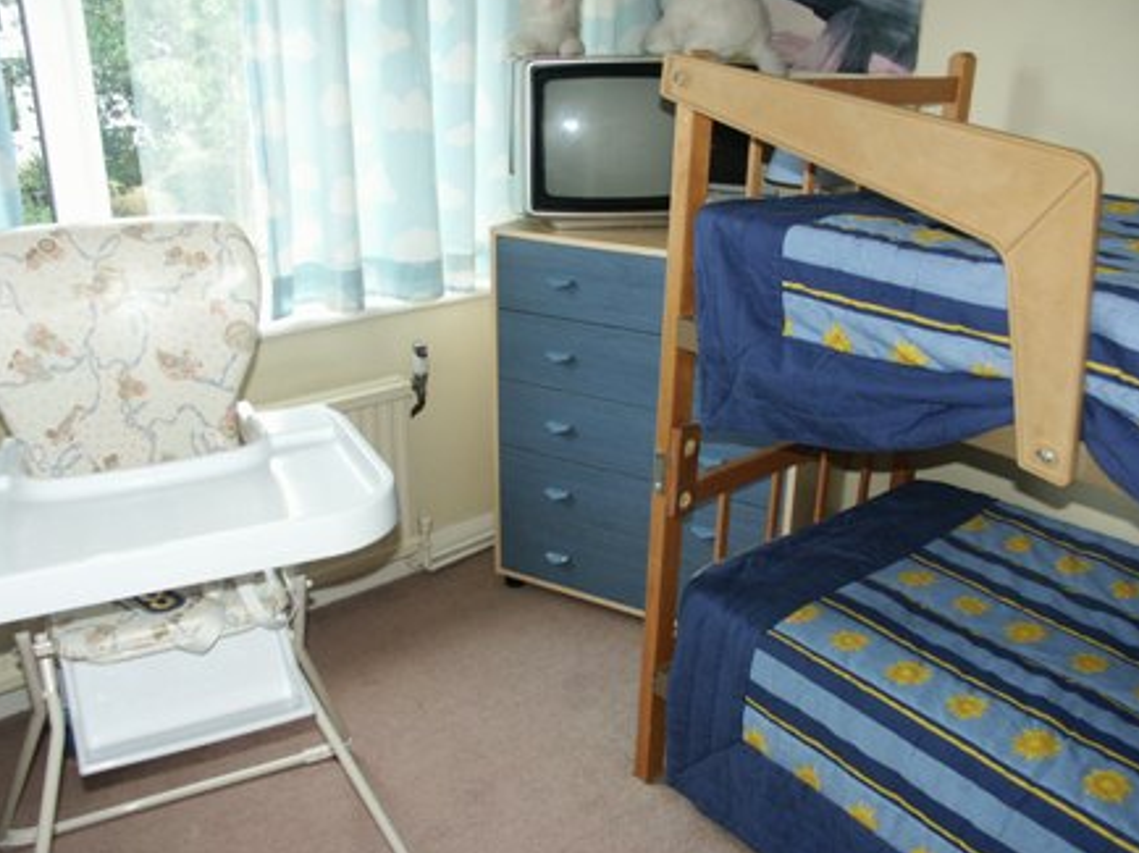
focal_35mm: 31
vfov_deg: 45.4
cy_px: 420
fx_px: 1019
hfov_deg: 58.4
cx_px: 562
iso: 200
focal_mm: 7.75
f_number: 2.8
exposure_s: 1/45
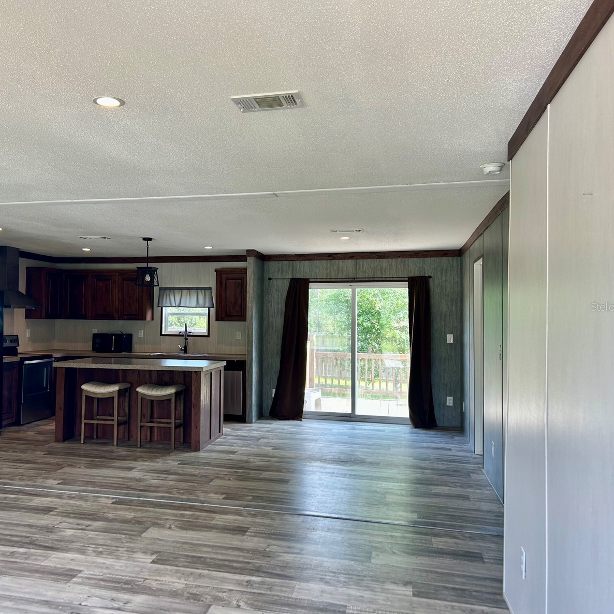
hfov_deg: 51.9
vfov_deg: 52.5
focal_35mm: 31
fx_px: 622
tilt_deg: +1.0
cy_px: 306
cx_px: 226
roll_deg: +0.0
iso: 32
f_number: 1.5
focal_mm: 5.7
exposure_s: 1/120
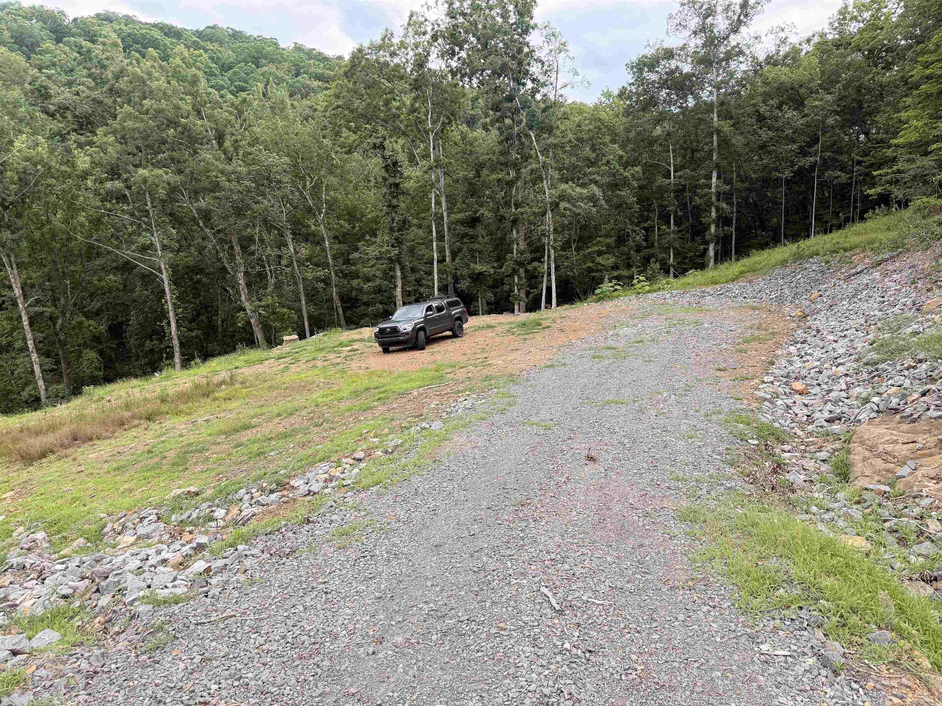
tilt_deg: -8.7
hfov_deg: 71.6
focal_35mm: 24
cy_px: 353
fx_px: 653
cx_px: 471
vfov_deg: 56.8
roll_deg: +0.3
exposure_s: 1/660
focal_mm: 6.76
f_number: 1.78
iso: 100
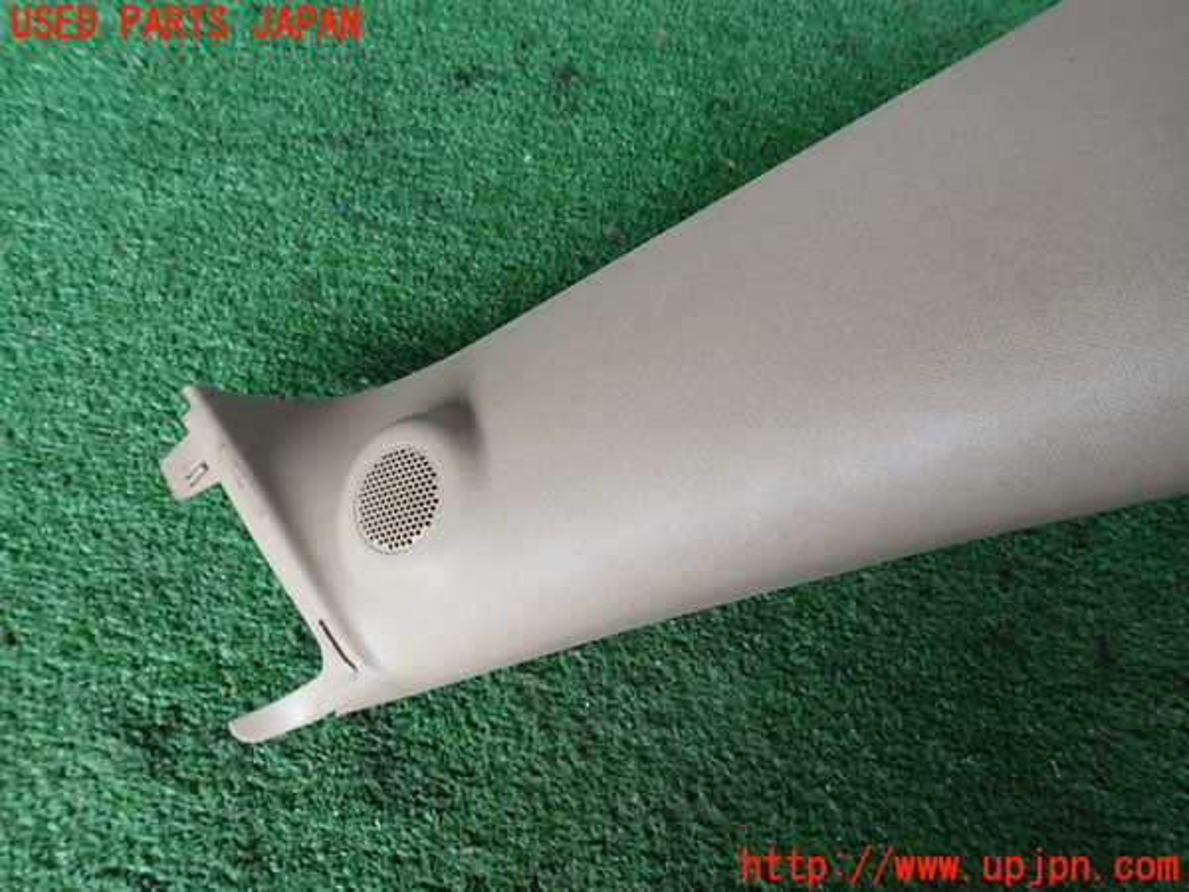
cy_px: 446
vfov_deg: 54.9
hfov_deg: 69.4
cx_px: 594
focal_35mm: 25
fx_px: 859
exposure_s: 1/60
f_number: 2.8
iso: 100
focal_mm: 4.5
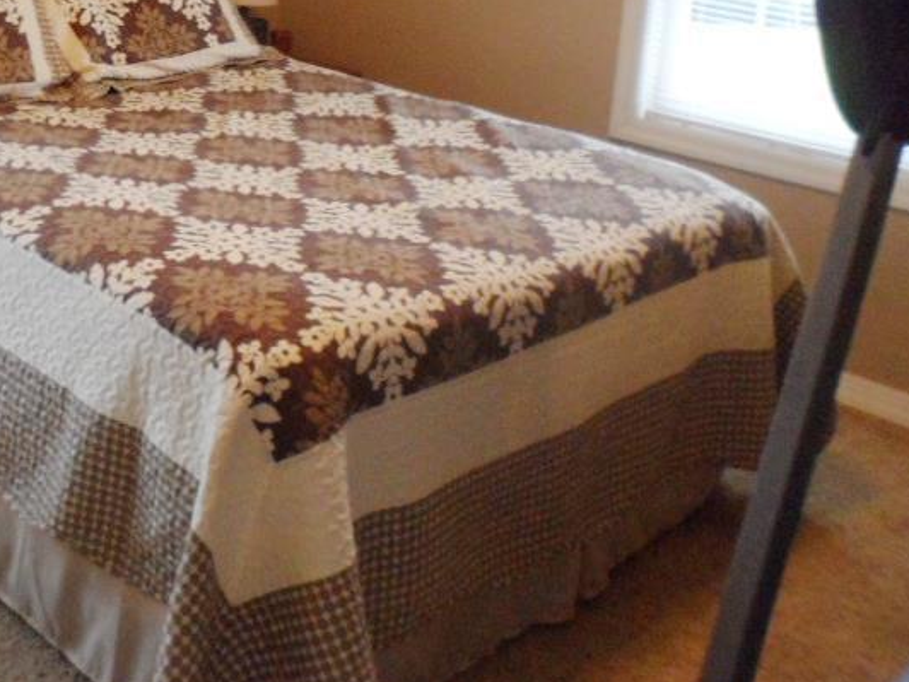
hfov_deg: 36.6
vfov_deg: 27.8
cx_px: 155
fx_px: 1313
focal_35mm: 50
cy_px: 46
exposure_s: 1/45
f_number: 3.3
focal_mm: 4.9
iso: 400
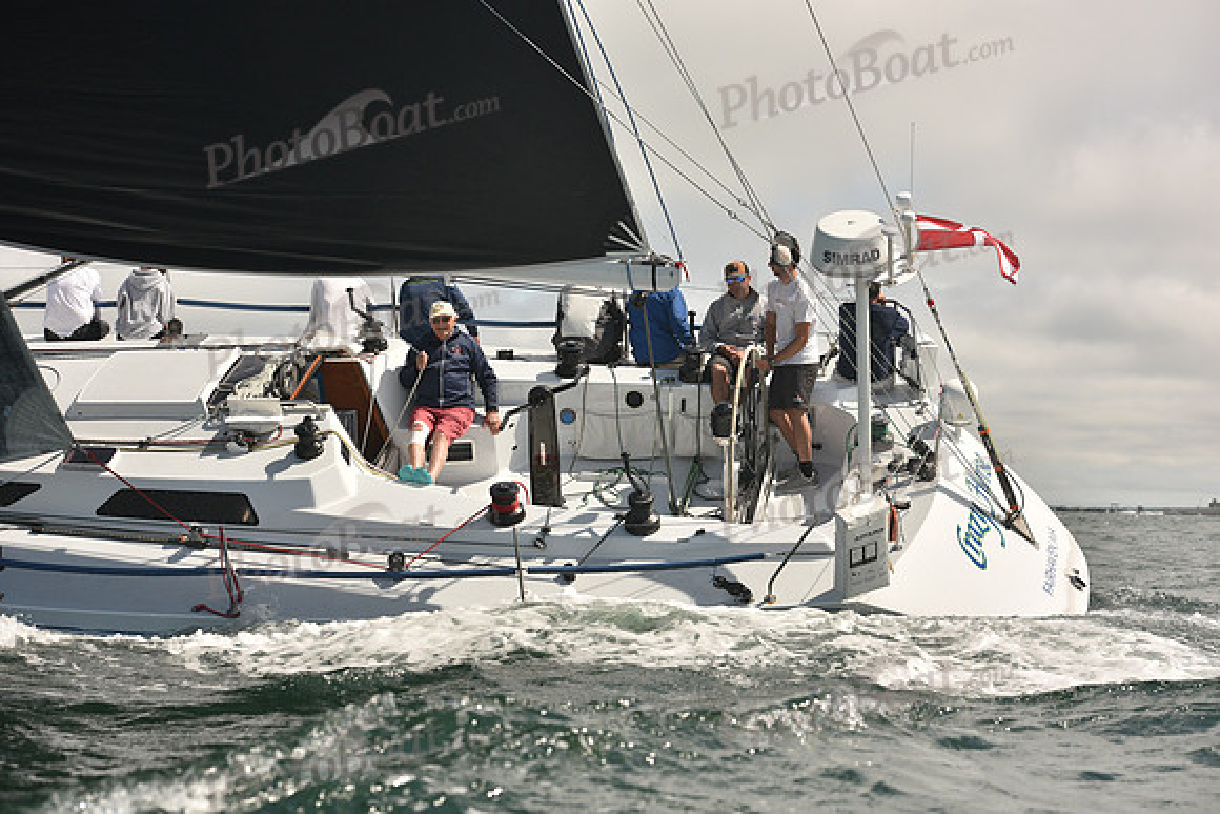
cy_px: 407
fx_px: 2373
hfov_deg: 28.8
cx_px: 610
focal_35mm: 70
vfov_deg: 19.5
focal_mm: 70
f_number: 6.3
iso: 320
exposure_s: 1/800
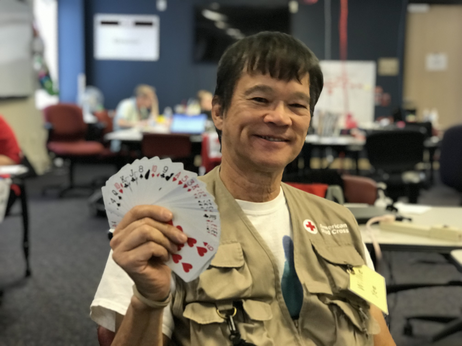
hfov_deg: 33.8
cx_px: 231
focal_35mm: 57
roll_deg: -0.6
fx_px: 761
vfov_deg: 25.7
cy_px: 173
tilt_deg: -7.0
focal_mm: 6.6
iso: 500
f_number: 2.8
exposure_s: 1/60
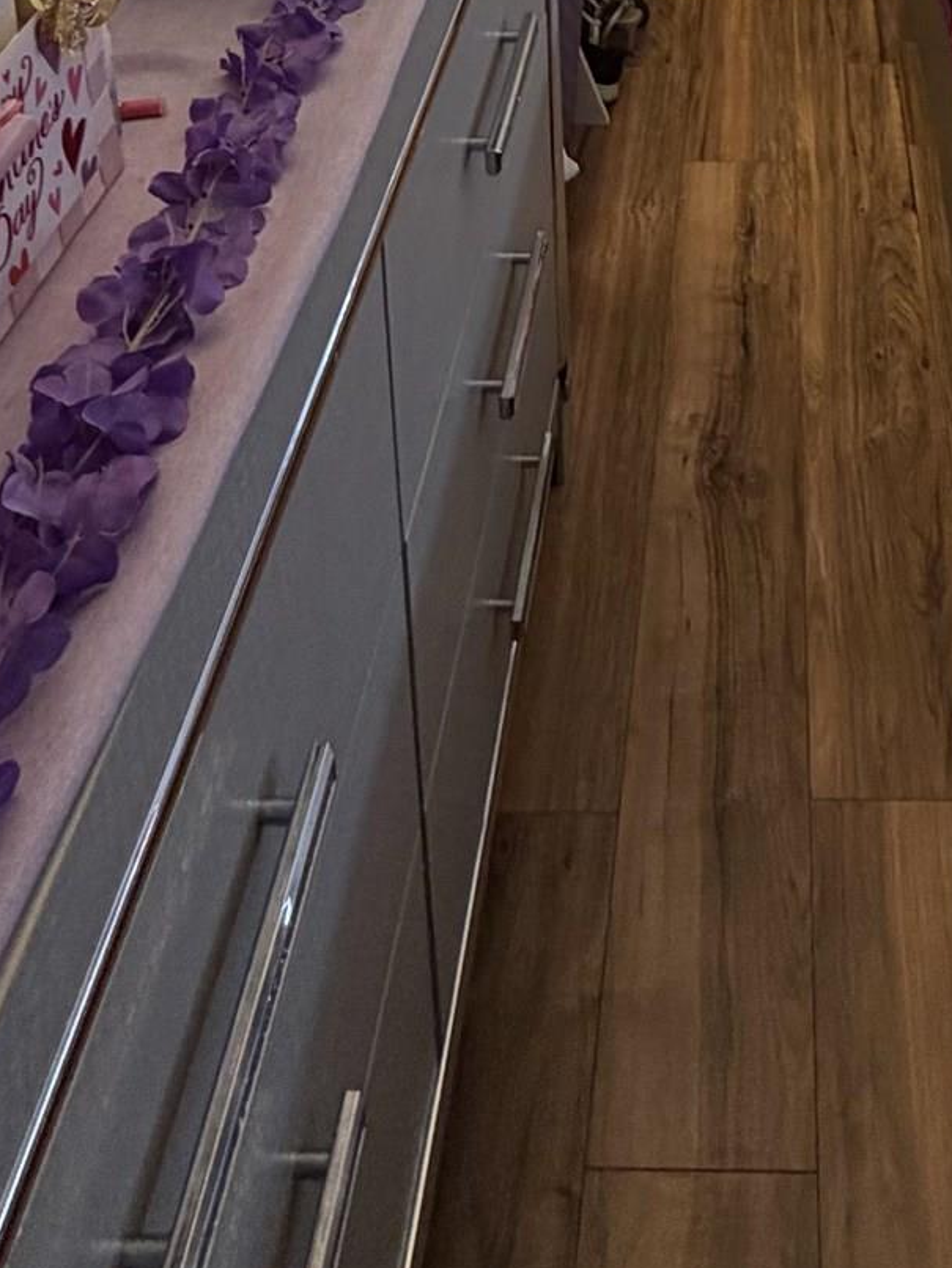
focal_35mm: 40
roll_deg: -1.2
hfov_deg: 34.8
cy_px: -447
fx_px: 1466
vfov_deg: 32.5
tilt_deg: -15.4
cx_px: 766
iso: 200
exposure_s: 1/60
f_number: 2.2
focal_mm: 2.22
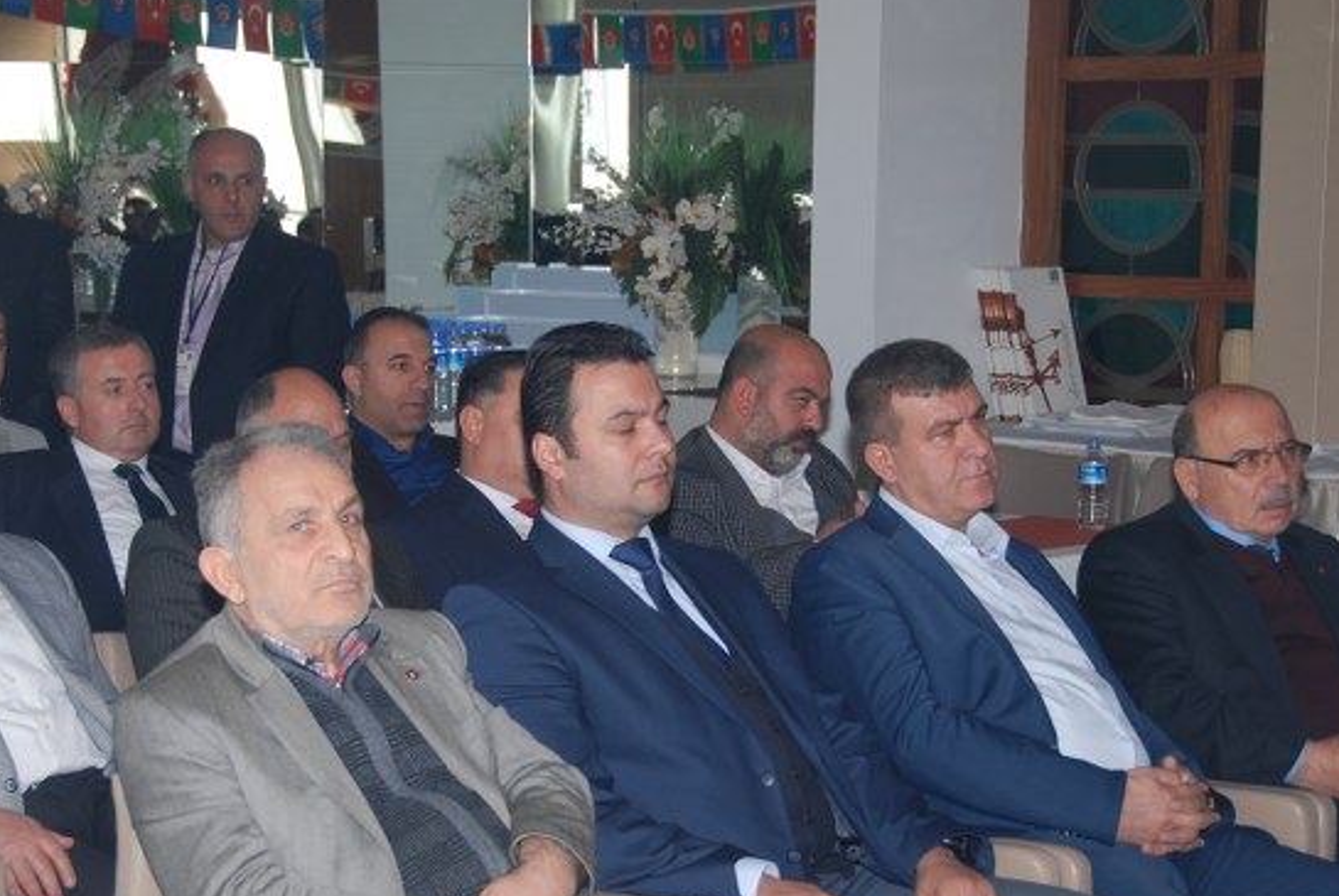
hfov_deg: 23.1
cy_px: 601
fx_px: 3277
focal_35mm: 88
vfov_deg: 15.5
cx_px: 622
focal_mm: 40
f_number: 4.5
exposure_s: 1/60
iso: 200
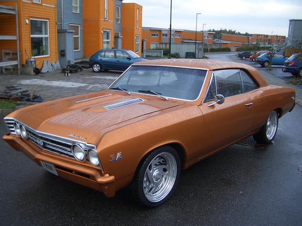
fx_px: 305
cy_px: 113
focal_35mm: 35
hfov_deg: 52.6
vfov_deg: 40.7
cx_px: 151
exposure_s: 1/160
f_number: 2.6
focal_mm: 5.8
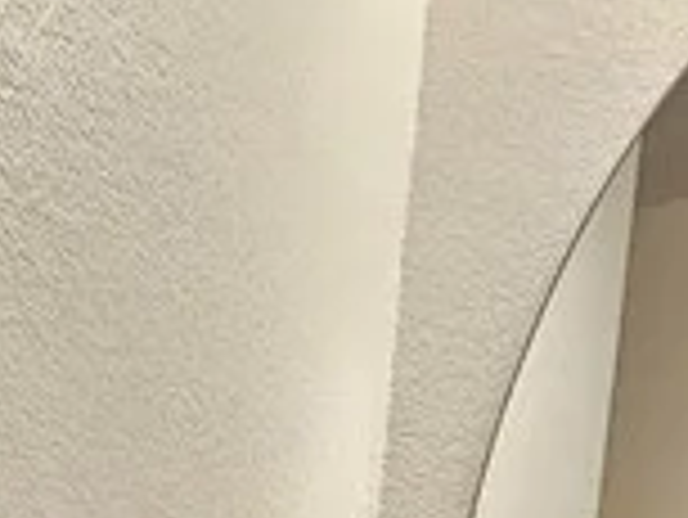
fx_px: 1730
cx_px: -153
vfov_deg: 11.5
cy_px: 1468
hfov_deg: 20.9
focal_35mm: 87
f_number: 2.2
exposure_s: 1/60
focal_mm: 2.2
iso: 64
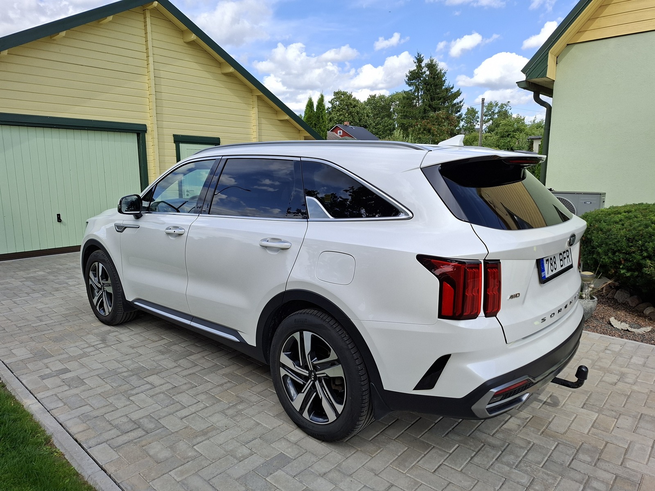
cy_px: 246
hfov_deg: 73.9
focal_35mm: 23
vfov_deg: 58.9
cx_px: 328
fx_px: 435
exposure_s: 1/753
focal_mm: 5.54
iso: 32
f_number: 1.8
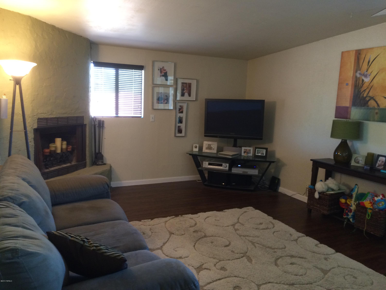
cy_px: 145
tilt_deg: -9.7
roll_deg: -2.9
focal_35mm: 29
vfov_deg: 48.2
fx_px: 323
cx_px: 193
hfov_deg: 61.7
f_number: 2.2
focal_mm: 4.15
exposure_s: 1/30
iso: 160
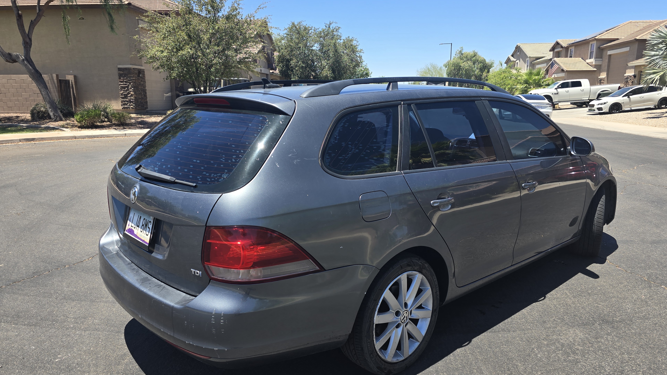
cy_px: 208
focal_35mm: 26
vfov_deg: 44.3
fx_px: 460
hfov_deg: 71.9
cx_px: 336
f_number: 1.7
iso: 12
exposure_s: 1/423
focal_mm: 6.3
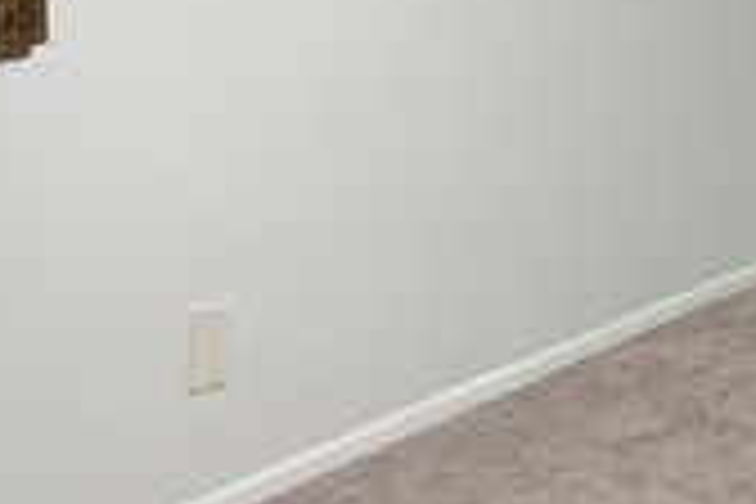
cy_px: -176
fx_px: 1995
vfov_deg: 13.8
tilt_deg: -2.7
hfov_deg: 21.2
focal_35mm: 95
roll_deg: +1.6
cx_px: 585
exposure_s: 1/60
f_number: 1.78
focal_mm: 6.76
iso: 500
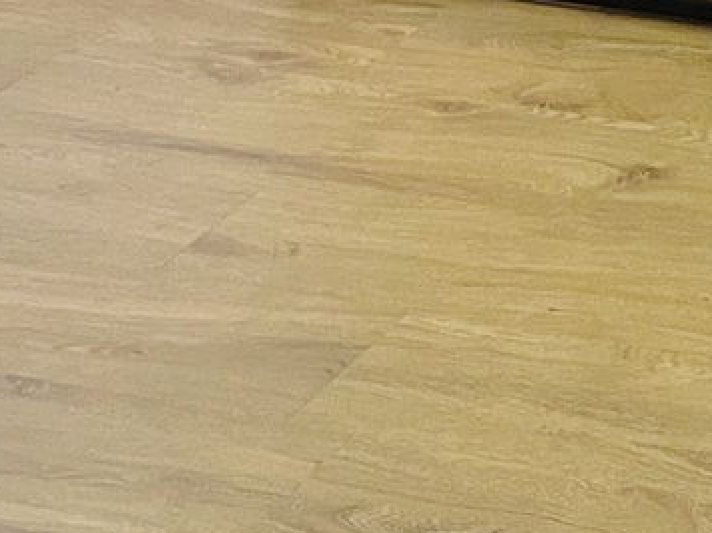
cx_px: 1647
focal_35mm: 140
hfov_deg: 11.8
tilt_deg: -11.9
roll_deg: -1.6
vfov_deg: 9.4
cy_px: -783
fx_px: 2877
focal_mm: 4.2
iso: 125
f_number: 1.6
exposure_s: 1/50
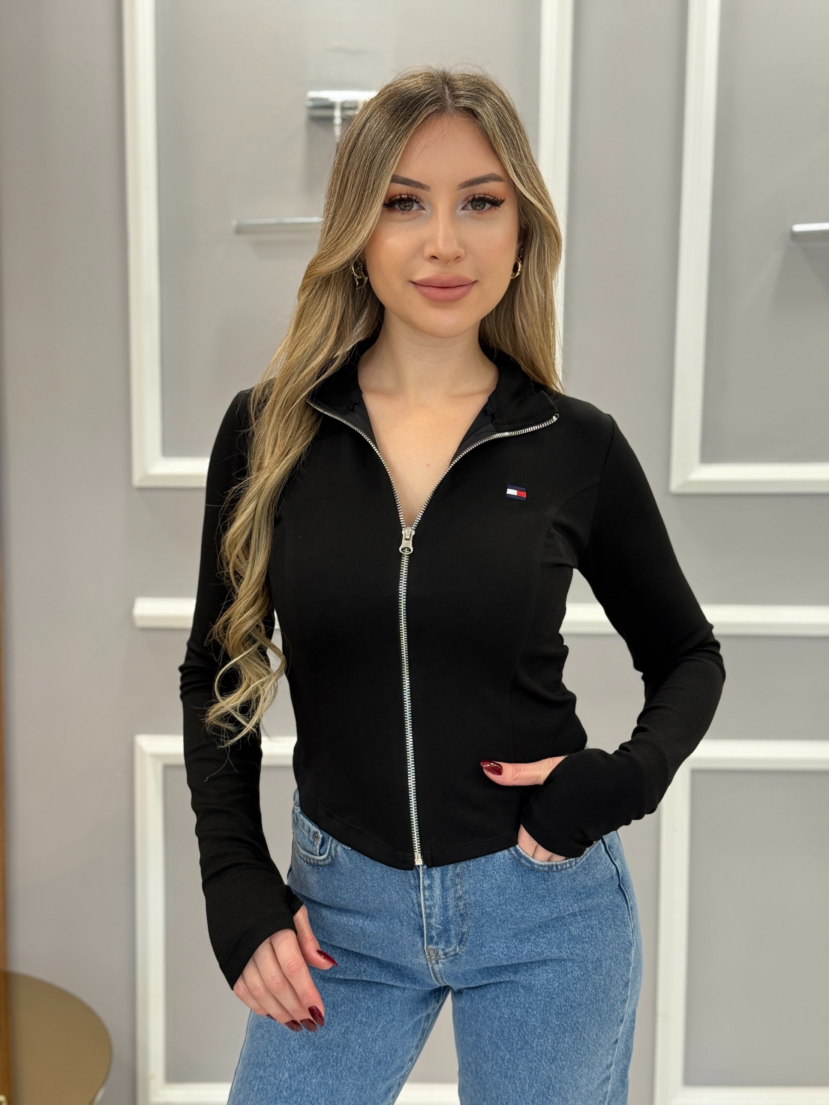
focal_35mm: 48
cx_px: 414
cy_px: 552
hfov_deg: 30.3
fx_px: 1533
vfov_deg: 39.7
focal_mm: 6.76
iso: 100
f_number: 1.78
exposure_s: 1/60
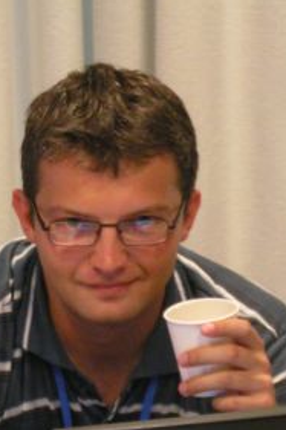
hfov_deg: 4.6
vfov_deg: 7.0
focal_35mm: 296
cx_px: 128
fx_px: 3531
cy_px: 265
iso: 200
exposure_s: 1/13
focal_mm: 19.1
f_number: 3.5
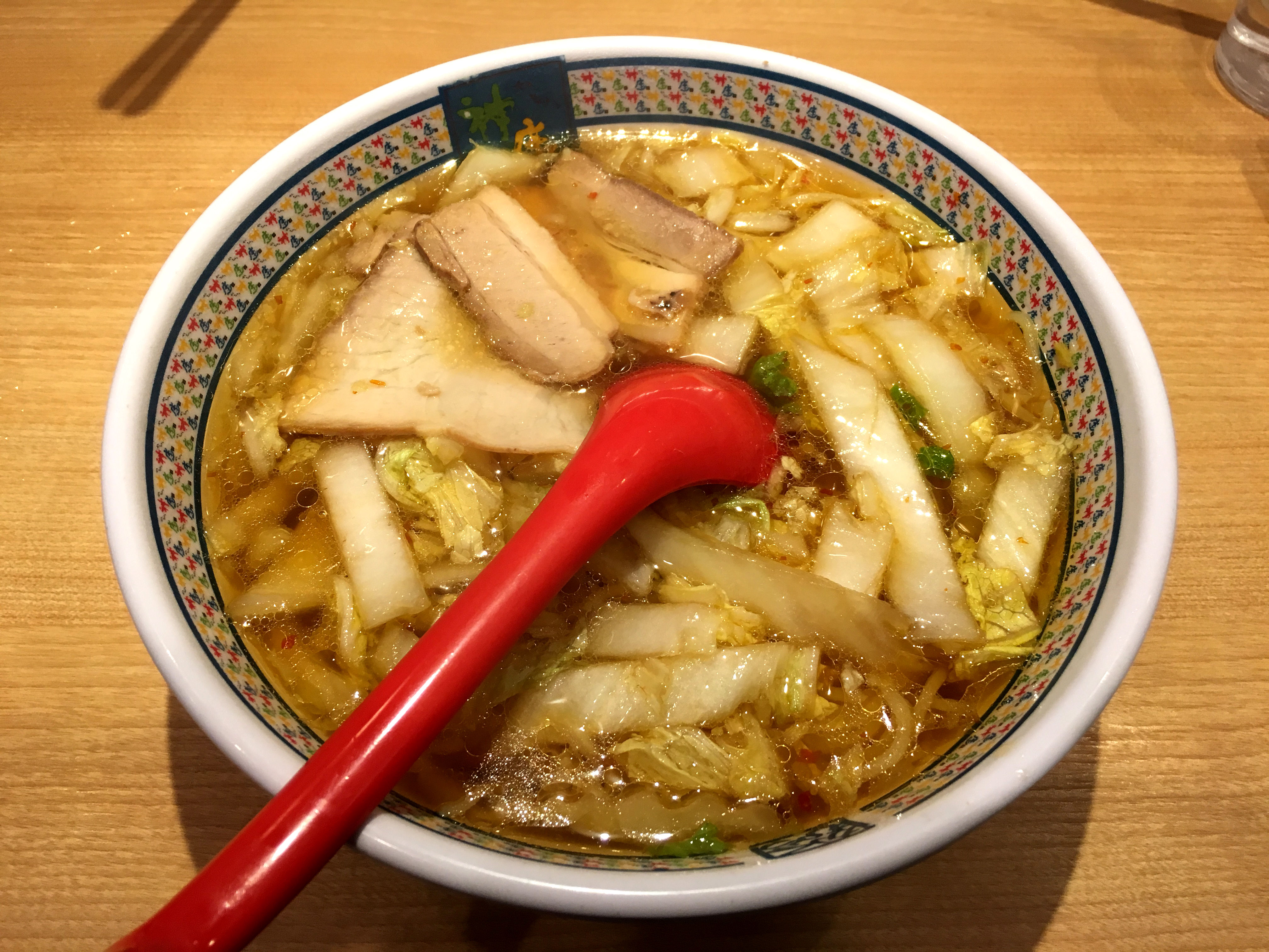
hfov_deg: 61.7
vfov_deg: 48.2
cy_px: 476
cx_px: 634
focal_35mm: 29
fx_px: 1063
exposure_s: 1/30
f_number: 2.2
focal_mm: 4.15
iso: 32
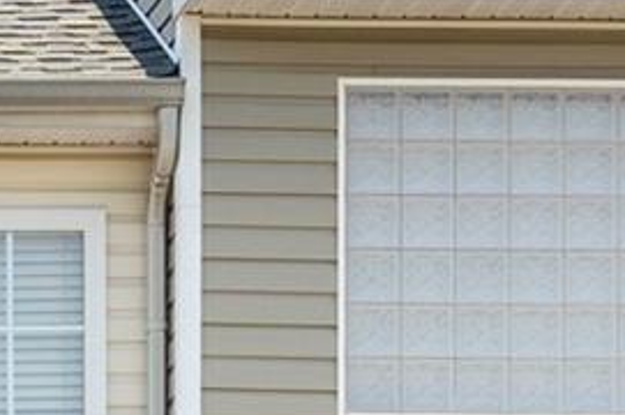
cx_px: -756
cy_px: 559
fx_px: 5115
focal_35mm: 295
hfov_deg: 6.7
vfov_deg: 4.6
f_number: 9
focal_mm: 39
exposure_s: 1/125
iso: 100
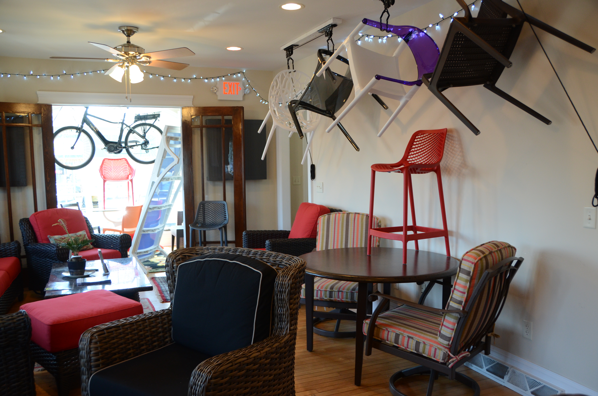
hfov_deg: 62.0
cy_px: 198
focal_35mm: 30
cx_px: 299
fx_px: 497
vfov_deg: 43.4
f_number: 3.5
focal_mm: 20
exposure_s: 1/50
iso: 500
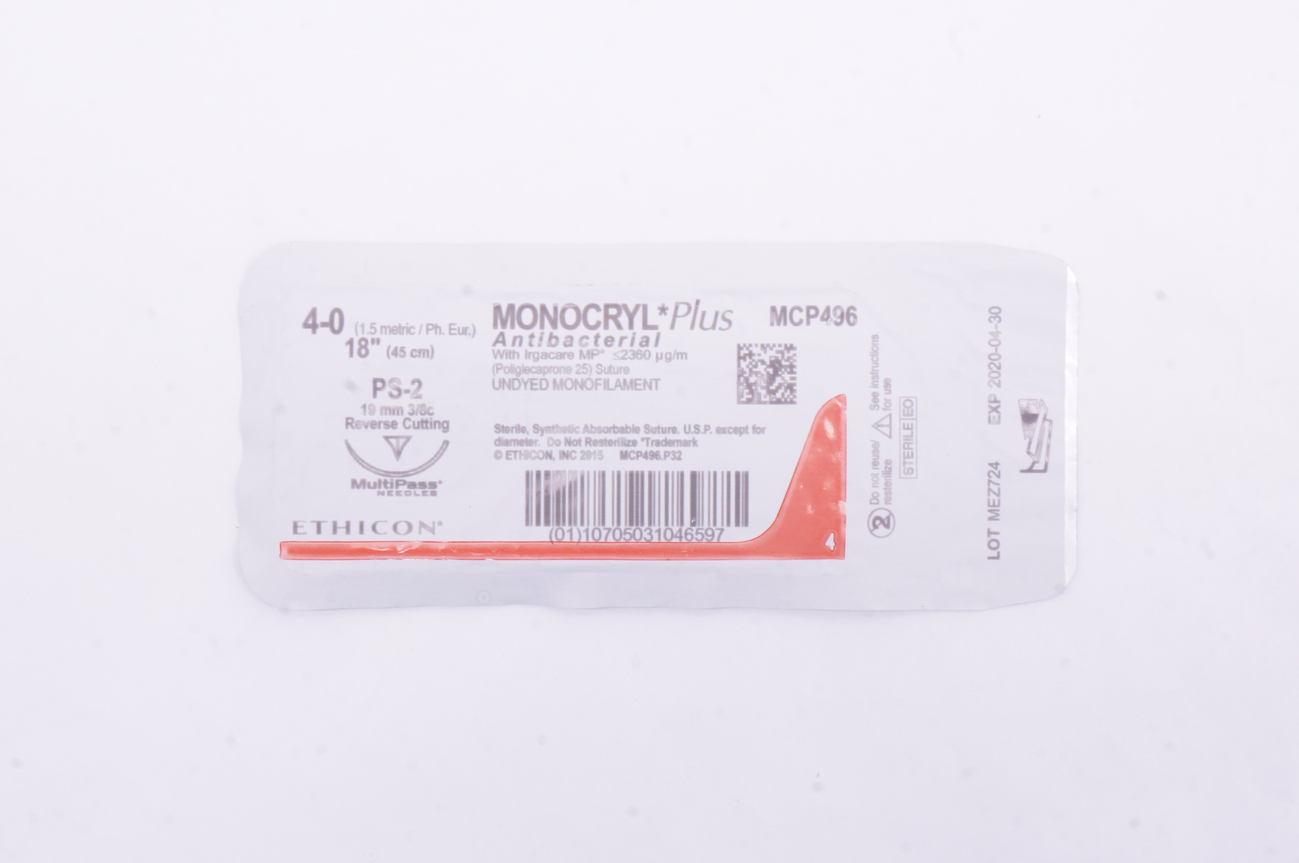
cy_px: 432
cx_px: 650
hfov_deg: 30.5
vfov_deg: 20.6
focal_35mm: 66
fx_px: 2379
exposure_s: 1/25
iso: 1600
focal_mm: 44
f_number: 18
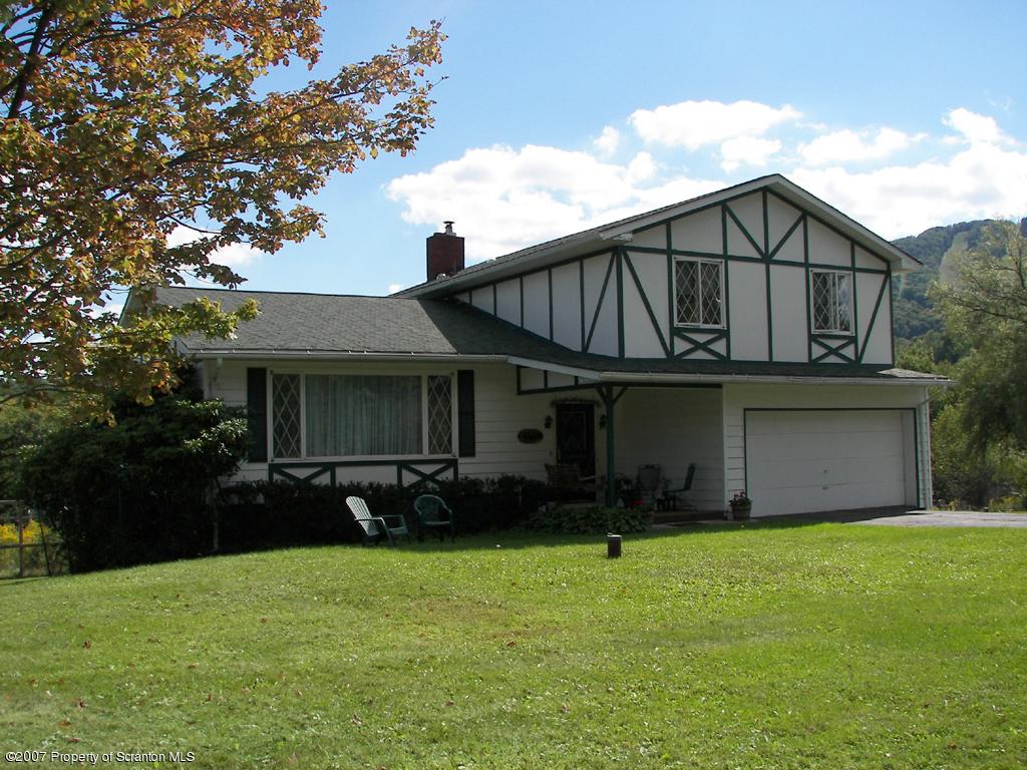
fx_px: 1068
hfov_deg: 51.4
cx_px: 514
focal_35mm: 36
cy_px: 385
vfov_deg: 39.7
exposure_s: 1/640
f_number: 4
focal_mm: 6
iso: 50
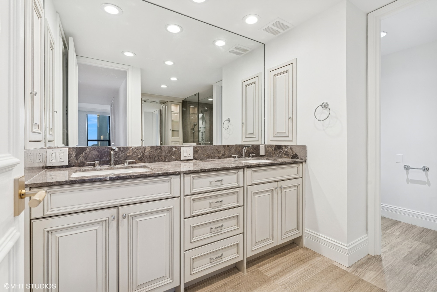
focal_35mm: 16
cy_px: 146
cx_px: 218
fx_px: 194
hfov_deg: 96.7
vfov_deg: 73.7
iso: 200
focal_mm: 16
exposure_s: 1/20
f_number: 8
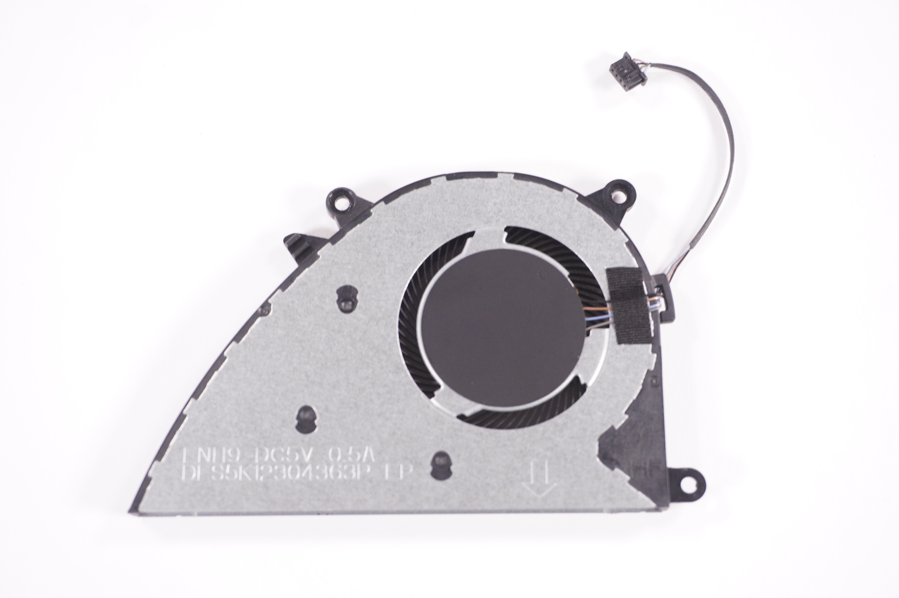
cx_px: 450
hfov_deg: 36.9
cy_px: 299
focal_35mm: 54
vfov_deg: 25.0
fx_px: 1347
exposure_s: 1/200
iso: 800
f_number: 5.6
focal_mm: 36
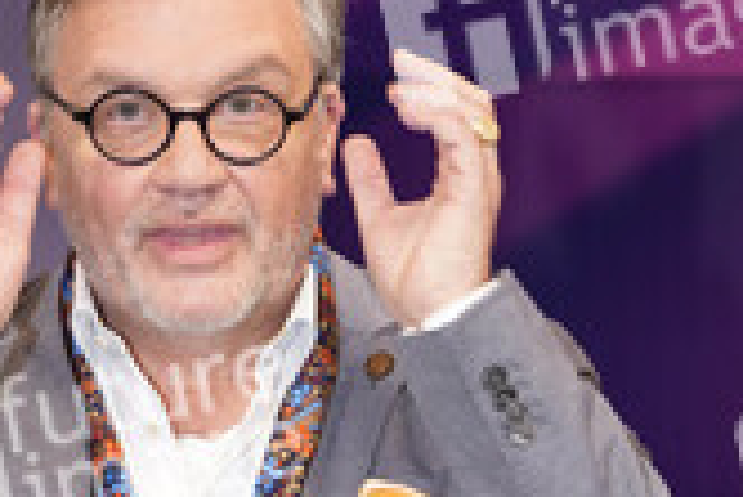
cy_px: 676
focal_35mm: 118
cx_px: 201
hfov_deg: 17.3
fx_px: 2437
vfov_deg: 11.3
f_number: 5.6
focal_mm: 49
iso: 2000
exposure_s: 1/125
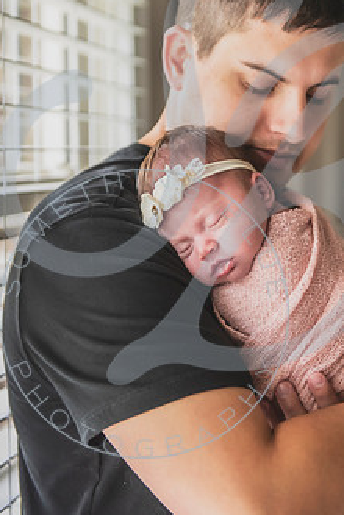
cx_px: 214
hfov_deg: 17.3
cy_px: 195
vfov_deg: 25.6
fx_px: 1132
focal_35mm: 79
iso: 1000
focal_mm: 58
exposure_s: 1/160
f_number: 2.8
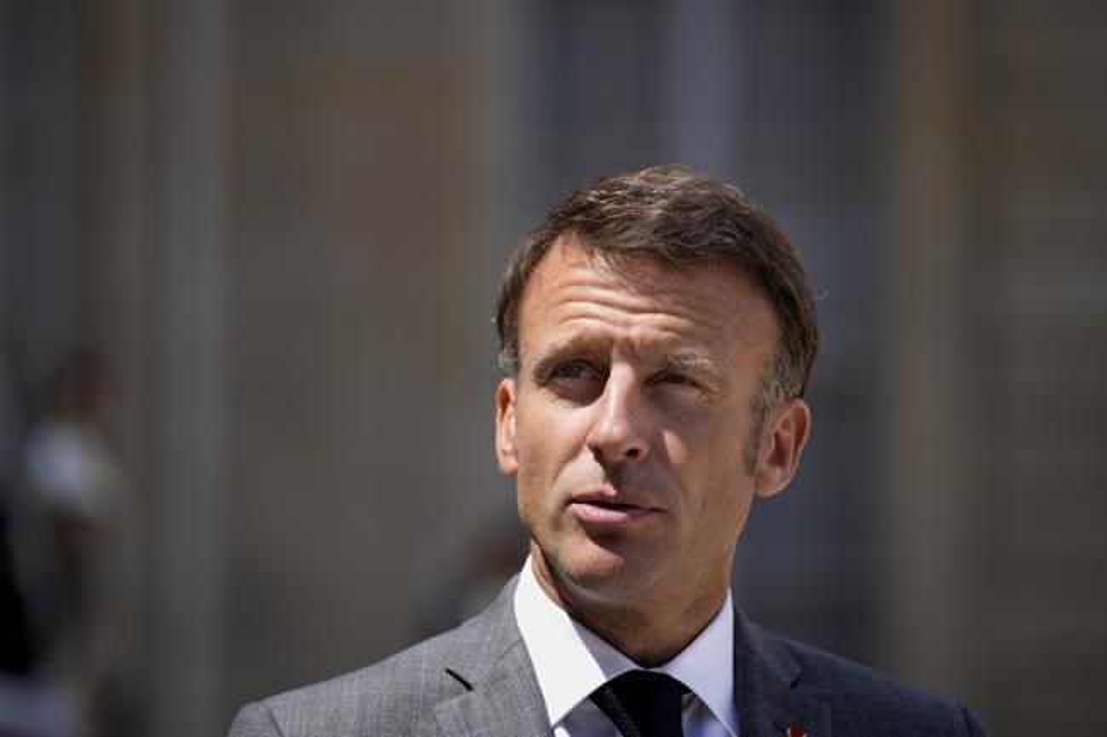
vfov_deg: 6.9
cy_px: 368
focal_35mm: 200
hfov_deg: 10.3
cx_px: 554
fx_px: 6148
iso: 1250
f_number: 4
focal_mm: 200
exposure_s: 1/10000
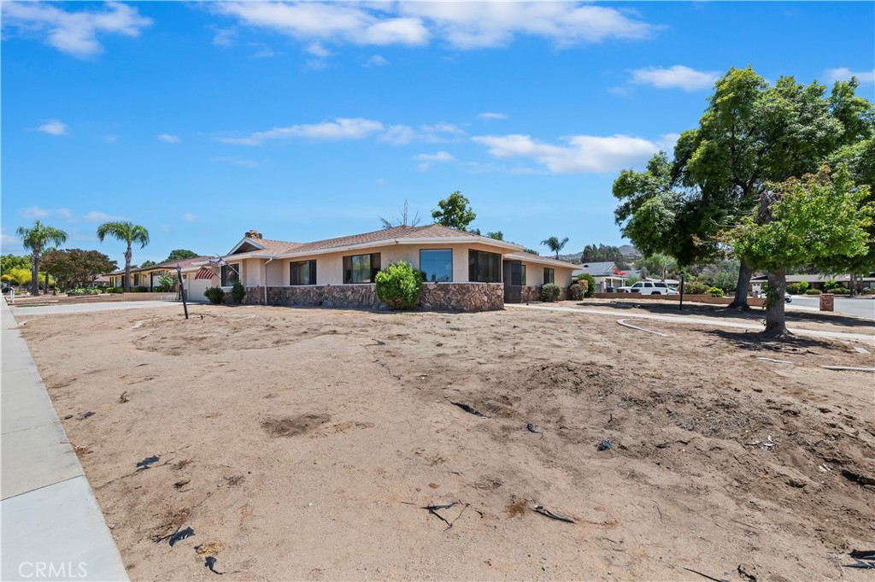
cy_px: 291
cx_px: 438
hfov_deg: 104.3
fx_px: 340
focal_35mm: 14
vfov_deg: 81.1
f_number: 22
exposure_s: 1/100
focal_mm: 14
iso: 160
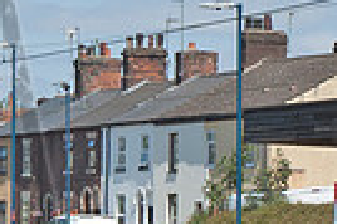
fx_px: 2309
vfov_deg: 5.5
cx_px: -297
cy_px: 121
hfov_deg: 8.0
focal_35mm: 247
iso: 200
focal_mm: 38
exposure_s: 1/320
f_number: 9
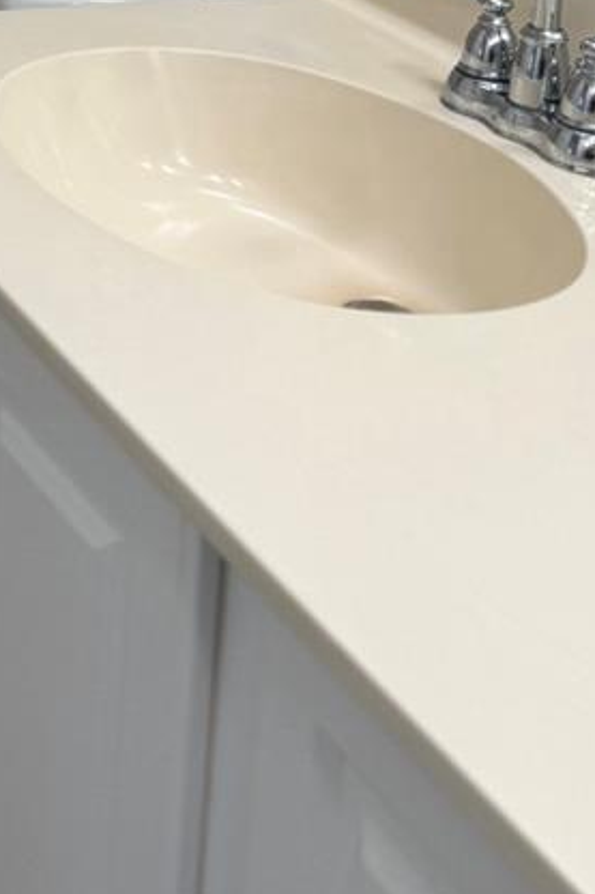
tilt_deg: -10.5
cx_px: -318
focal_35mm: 72
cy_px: -282
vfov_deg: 24.4
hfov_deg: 17.0
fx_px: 1786
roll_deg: -0.7
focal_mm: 6.76
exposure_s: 1/120
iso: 80
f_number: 1.78
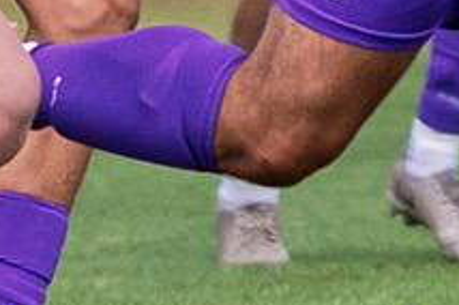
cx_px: 532
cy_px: -294
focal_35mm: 2626
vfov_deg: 0.5
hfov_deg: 0.8
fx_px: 33431
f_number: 5.6
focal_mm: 234
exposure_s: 1/2500
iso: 1000
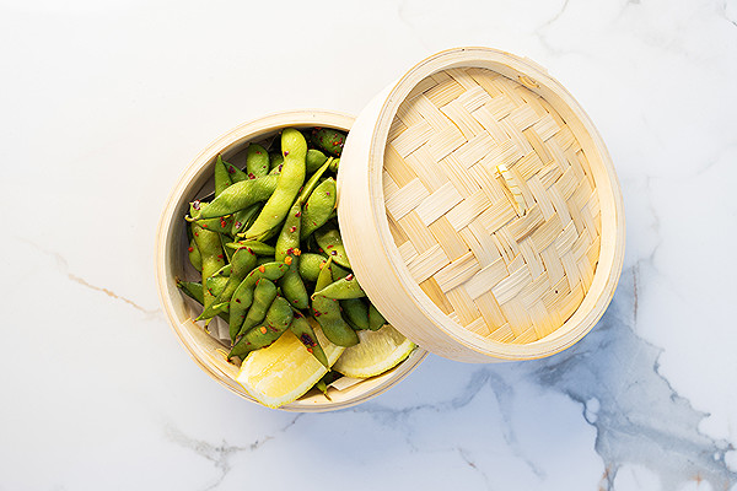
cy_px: 246
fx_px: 743
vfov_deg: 36.6
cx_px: 368
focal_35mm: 36
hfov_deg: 52.8
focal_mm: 36.3
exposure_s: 1/160
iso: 160
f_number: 6.3
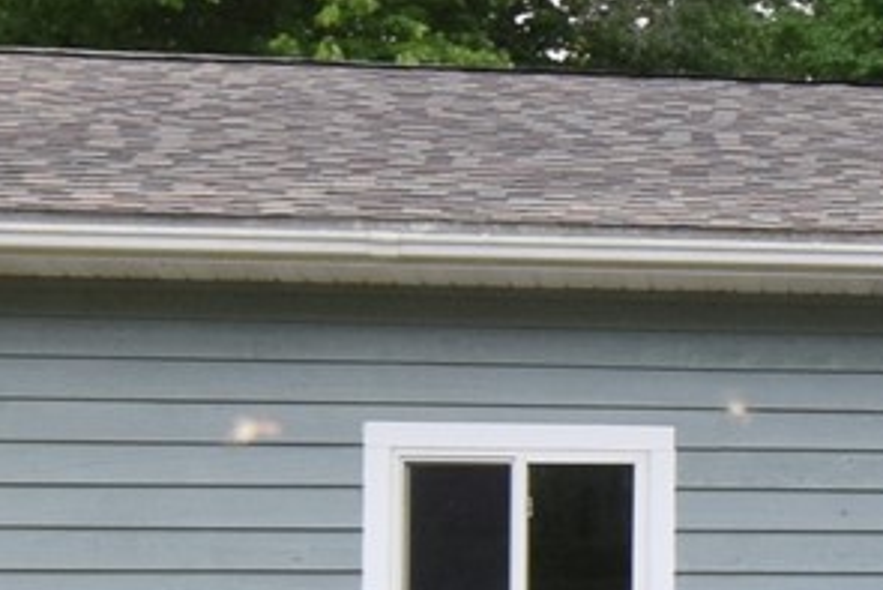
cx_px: 1592
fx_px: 3526
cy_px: 485
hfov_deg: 12.9
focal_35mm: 144
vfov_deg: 9.5
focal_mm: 13
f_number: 11
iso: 320
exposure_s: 1/200
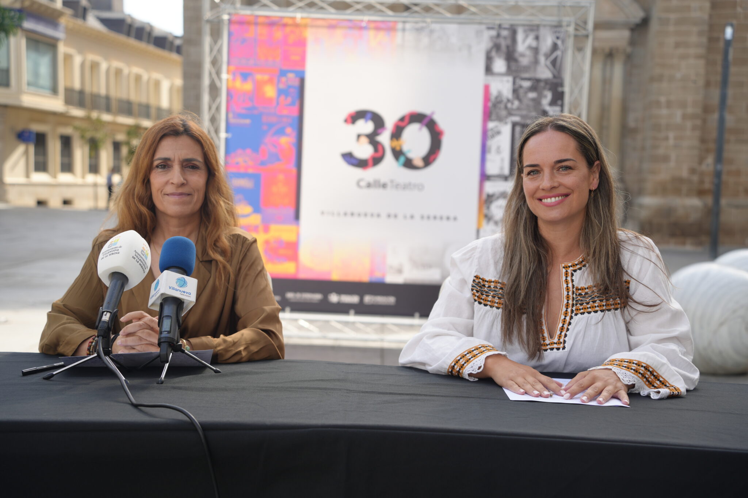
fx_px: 1018
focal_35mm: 49
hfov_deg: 40.3
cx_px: 374
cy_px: 249
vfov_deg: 27.5
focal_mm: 49
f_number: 4
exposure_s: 1/250
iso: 100
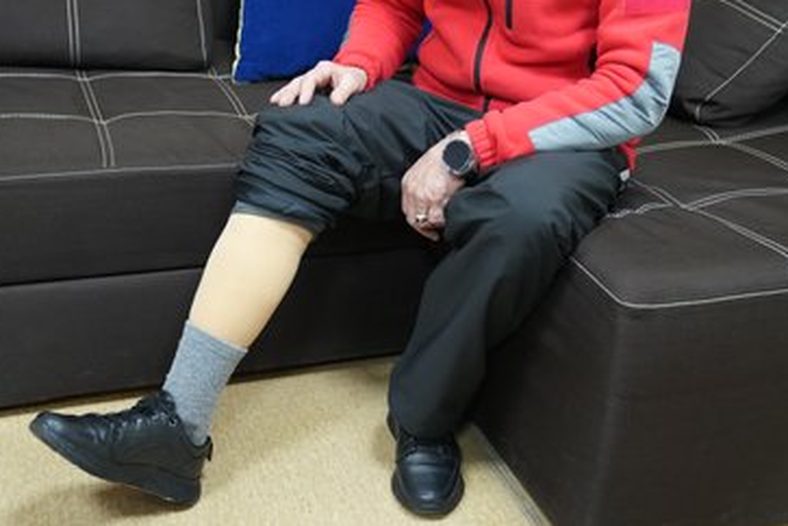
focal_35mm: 43
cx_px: 367
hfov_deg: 45.4
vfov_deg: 31.2
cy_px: 247
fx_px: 941
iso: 3200
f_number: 2.8
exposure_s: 1/160
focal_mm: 39
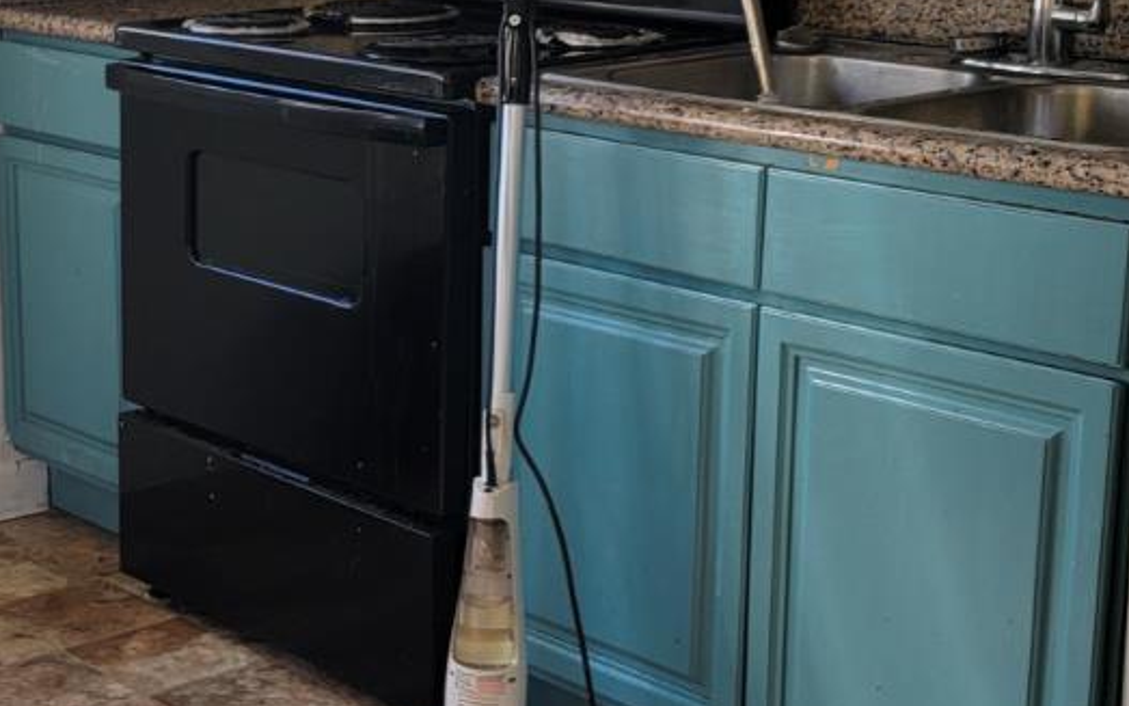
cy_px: 325
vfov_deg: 17.9
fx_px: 2246
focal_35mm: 73
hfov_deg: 27.6
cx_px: 201
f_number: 1.8
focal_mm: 6.7
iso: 50
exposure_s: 1/120
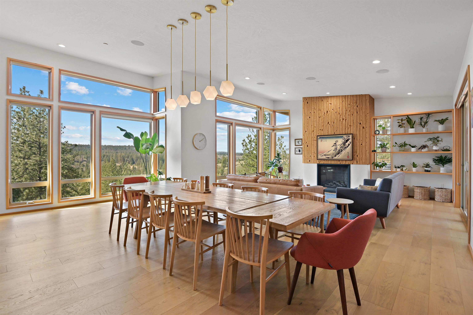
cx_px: 236
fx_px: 210
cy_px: 158
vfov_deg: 73.7
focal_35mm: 16
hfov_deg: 96.8
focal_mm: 16
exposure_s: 1/25
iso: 400
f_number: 8
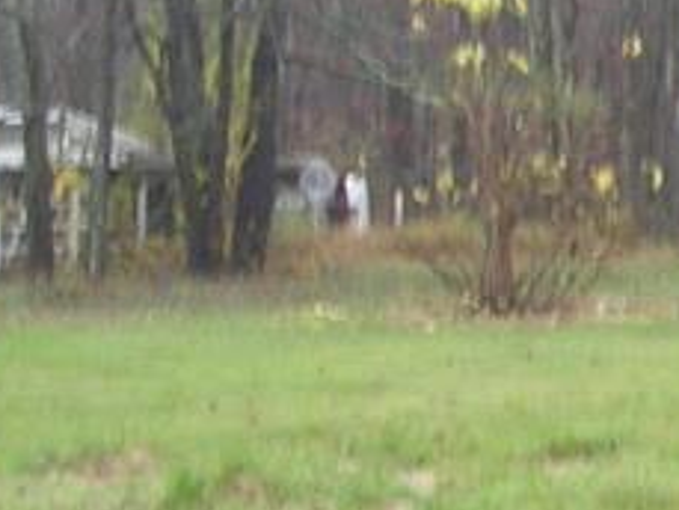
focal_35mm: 170
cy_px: 344
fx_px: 3336
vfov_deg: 8.7
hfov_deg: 10.8
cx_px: 1239
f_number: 2.8
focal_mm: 5.8
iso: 60
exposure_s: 1/29.2
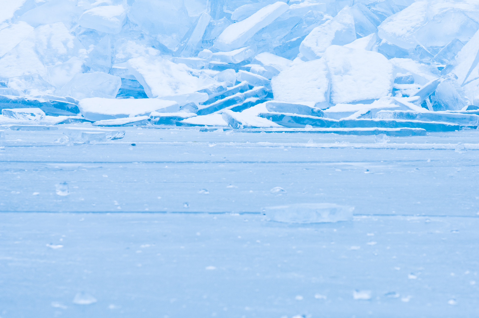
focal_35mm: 300
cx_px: 240
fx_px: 3987
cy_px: 159
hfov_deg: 6.9
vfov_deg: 4.6
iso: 320
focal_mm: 200
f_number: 9
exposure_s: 1/200
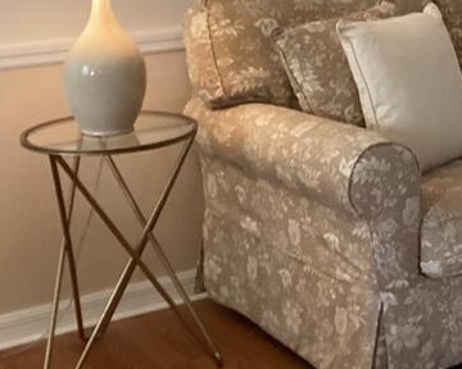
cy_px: 24
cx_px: 625
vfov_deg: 17.5
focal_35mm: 86
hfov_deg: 20.1
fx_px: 1176
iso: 160
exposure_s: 1/50
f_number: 2.4
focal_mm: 3.3
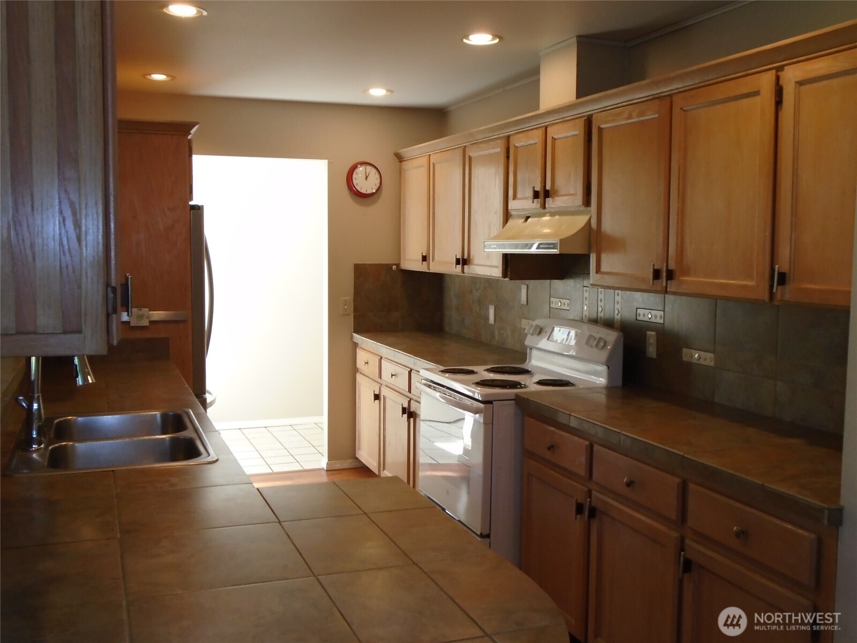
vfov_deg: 39.7
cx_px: 428
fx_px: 891
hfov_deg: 51.4
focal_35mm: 36
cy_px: 322
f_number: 3.8
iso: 200
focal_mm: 6.4
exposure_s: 1/40
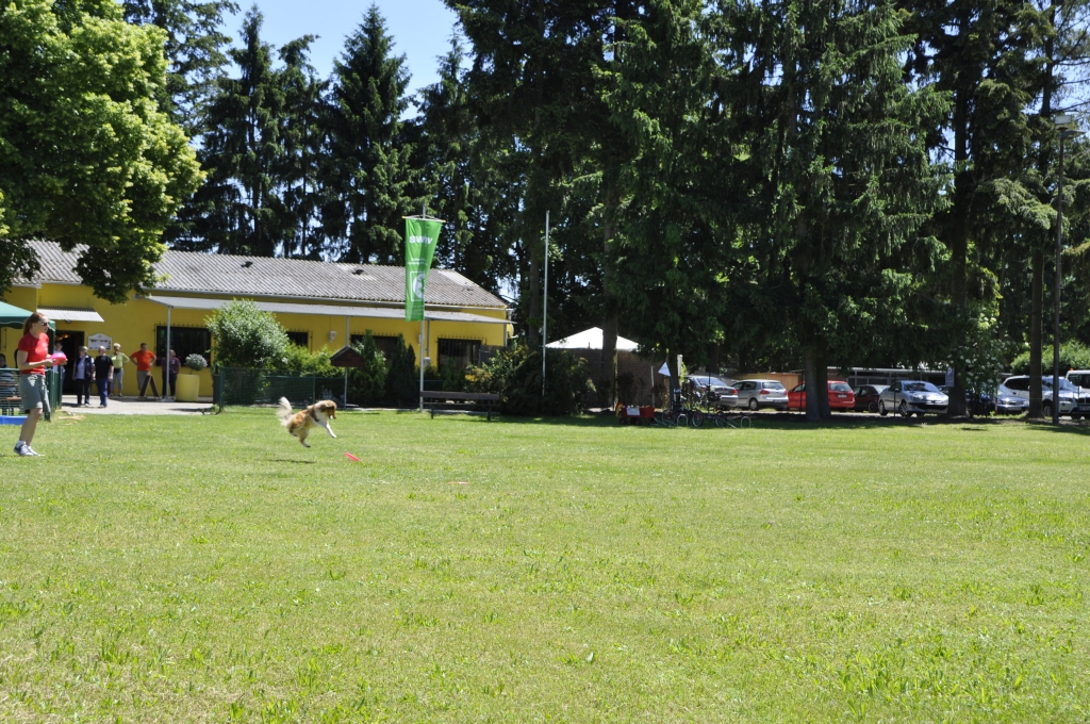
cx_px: 545
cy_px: 362
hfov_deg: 41.2
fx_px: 1451
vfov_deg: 28.0
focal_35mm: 48
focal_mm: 32
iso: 200
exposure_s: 1/250
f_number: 8
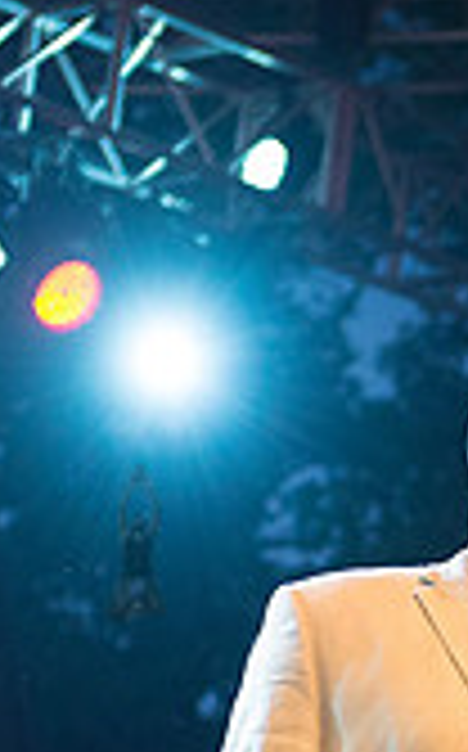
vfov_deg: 9.5
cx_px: 716
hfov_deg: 5.9
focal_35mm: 220
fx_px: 4501
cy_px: 759
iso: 1600
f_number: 3.2
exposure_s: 1/500
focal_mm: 62
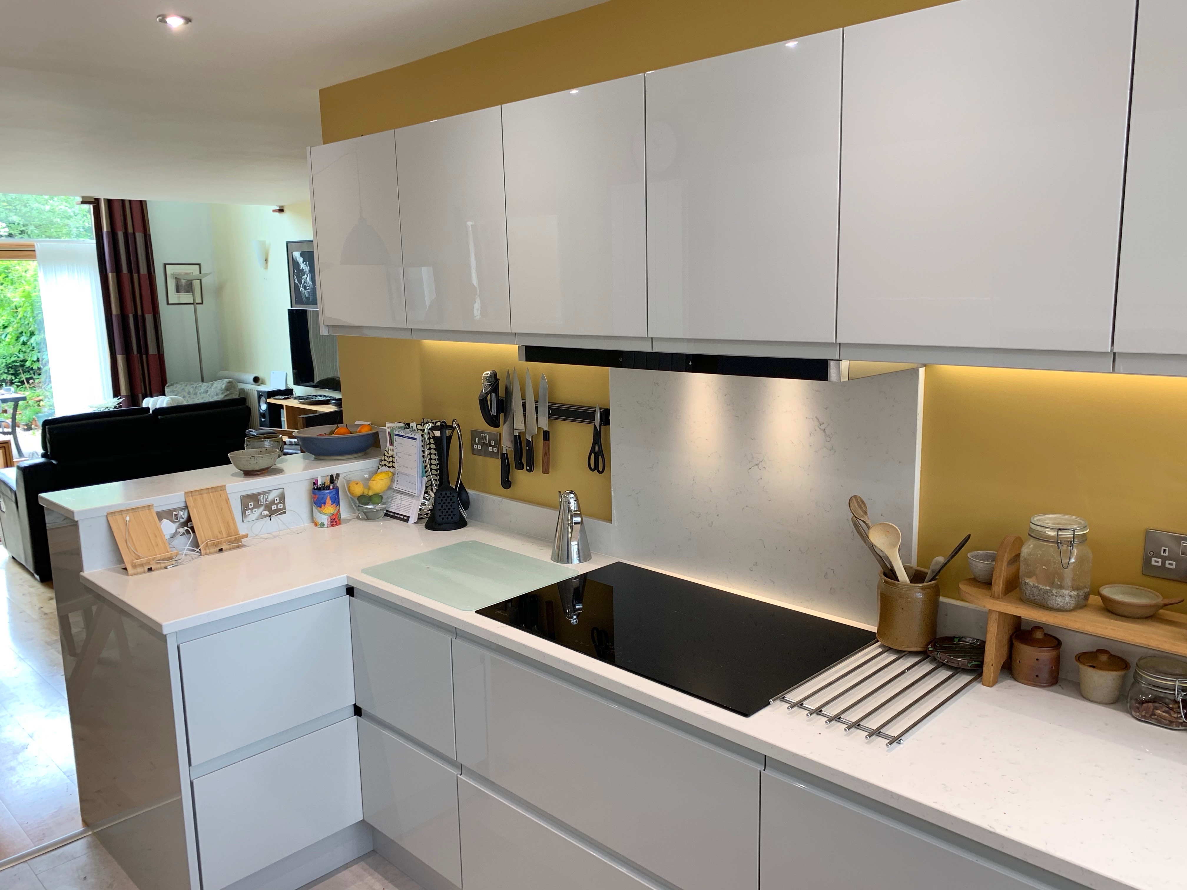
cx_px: 594
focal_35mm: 26
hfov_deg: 67.3
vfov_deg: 53.1
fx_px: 892
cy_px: 445
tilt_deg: -10.1
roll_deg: -0.1
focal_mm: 4.25
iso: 50
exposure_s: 1/100
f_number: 1.8
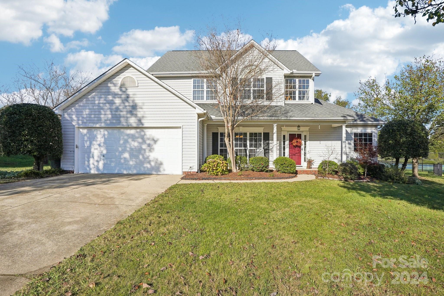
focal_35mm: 18
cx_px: 222
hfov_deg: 90.0
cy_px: 148
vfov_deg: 67.4
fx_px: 222
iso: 400
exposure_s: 1/1250
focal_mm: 18
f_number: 8
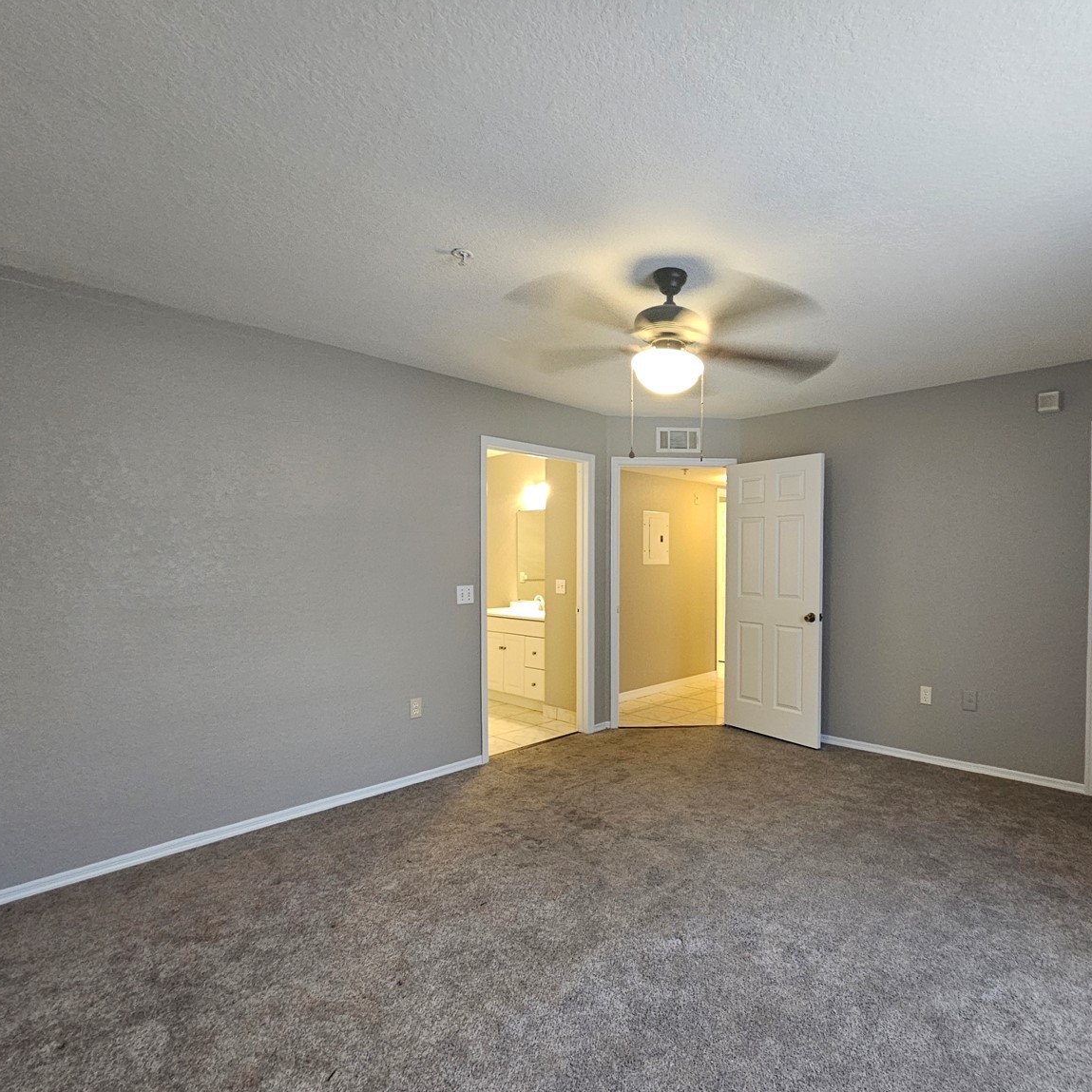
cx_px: 676
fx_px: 571
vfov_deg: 87.4
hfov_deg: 85.9
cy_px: 561
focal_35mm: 16
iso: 320
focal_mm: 2.2
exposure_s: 1/30
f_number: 2.2
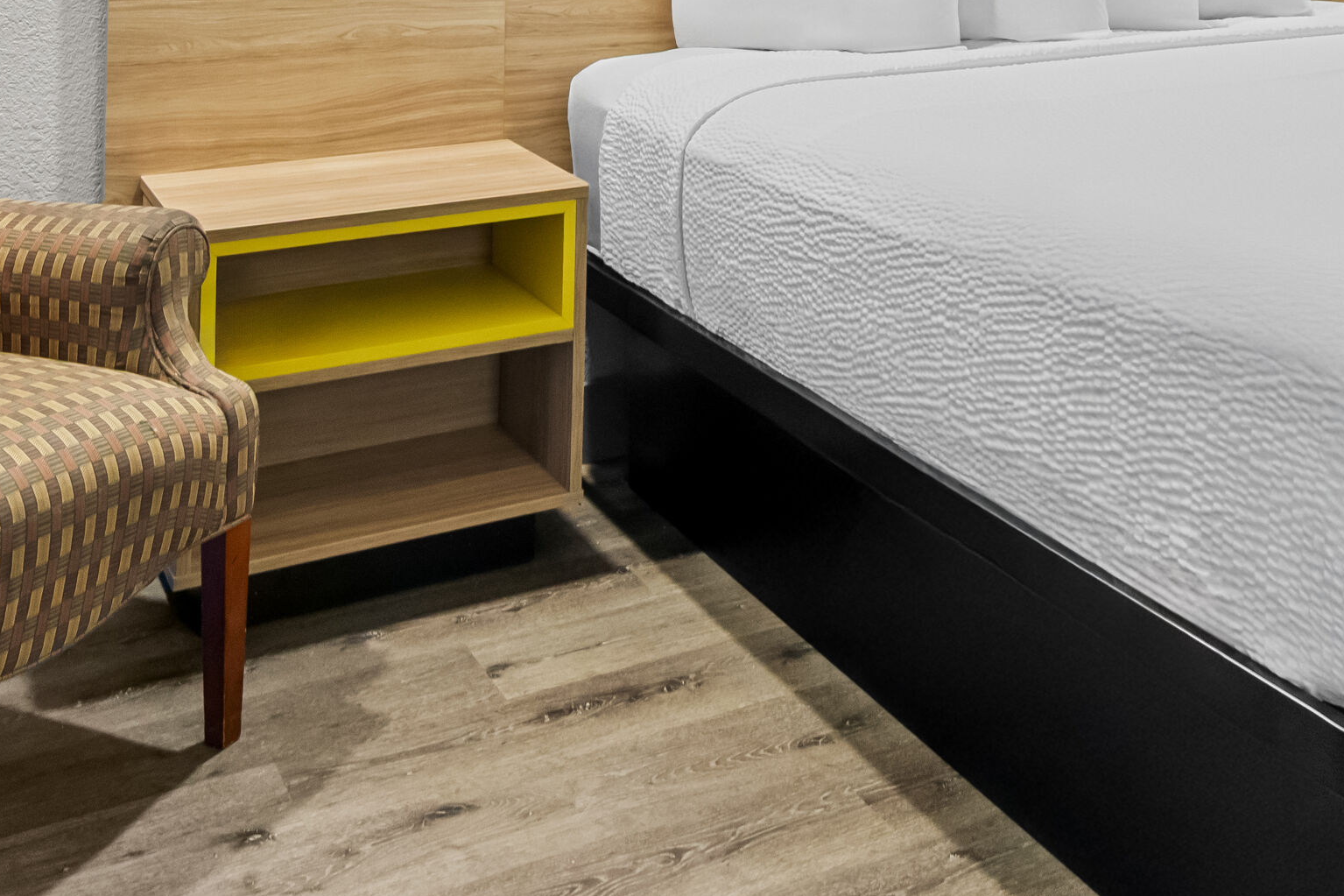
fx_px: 1642
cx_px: 845
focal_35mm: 44
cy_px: 60
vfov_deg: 29.1
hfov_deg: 44.1
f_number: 8
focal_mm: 15
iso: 400
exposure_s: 1/1.43
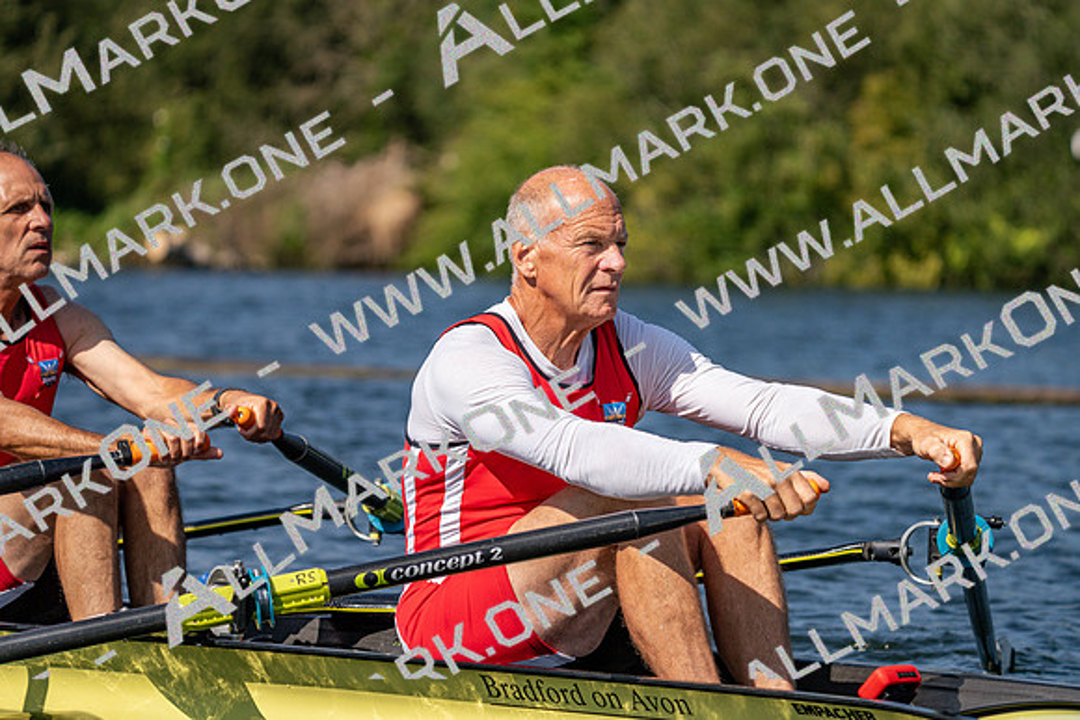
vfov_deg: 6.6
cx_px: 540
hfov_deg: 9.8
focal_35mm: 209
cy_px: 360
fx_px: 6271
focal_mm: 209
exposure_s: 1/2000
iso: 200
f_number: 5.6
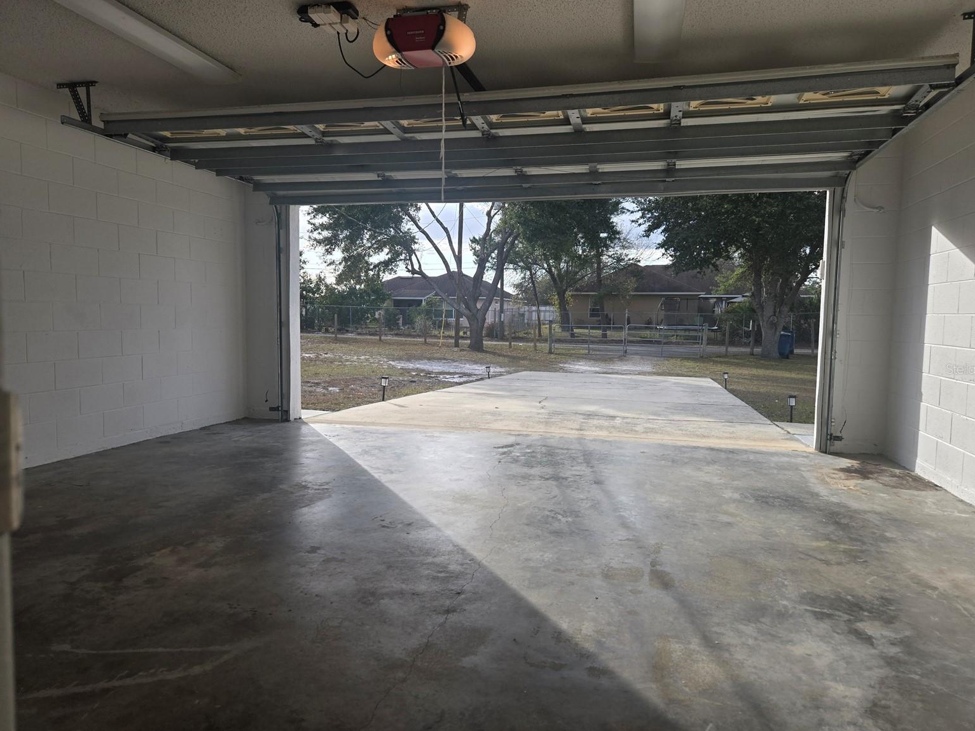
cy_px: 369
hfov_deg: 71.6
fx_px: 676
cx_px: 497
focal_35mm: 24
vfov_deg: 56.8
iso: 80
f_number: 1.8
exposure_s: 1/1925
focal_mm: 5.4
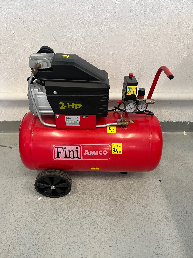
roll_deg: -1.9
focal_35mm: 26
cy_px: 129
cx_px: 96
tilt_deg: -36.0
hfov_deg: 53.0
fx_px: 193
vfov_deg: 67.3
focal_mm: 5.1
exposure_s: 1/50
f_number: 1.6
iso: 100
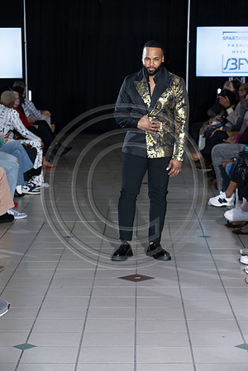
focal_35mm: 100
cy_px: 186
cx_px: 124
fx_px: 1033
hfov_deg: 13.7
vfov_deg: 20.4
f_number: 5.6
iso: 1250
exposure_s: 1/160
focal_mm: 100
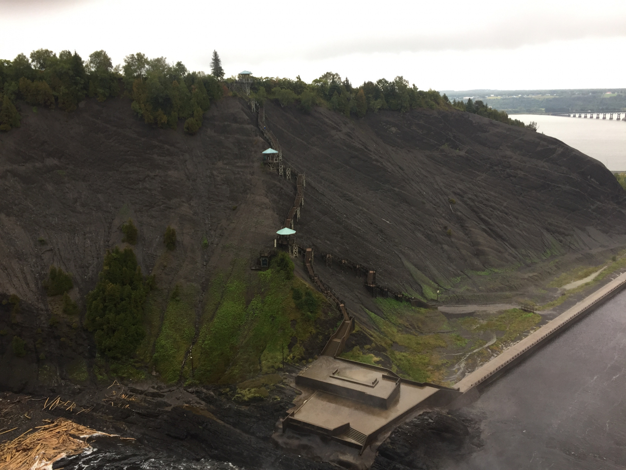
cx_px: 313
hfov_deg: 61.7
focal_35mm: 29
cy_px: 235
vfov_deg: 48.2
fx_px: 524
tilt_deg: -12.1
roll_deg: +1.6
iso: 50
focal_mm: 4.15
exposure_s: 1/120
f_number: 2.2
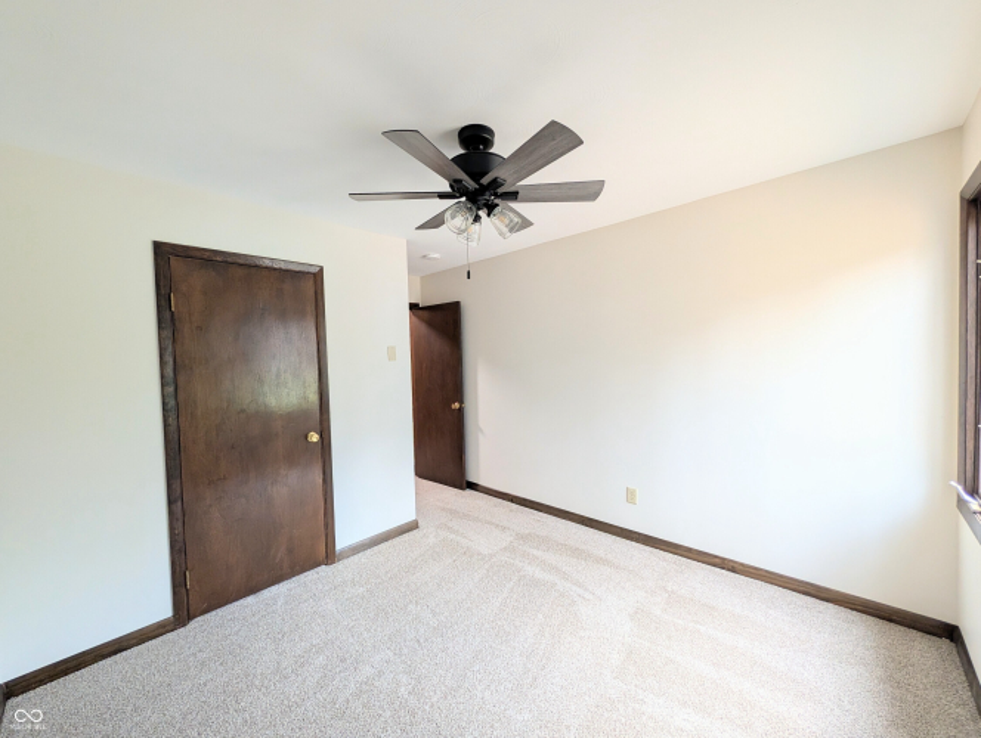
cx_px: 490
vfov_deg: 94.6
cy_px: 369
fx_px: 341
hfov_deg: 110.5
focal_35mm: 12
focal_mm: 2.02
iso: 148
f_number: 1.7
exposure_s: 1/53.8
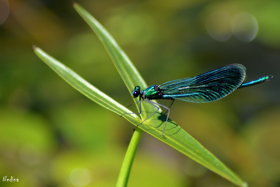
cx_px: 140
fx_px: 3500
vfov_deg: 3.1
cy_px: 94
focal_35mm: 450
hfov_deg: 4.6
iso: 400
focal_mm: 300
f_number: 5.6
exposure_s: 1/640
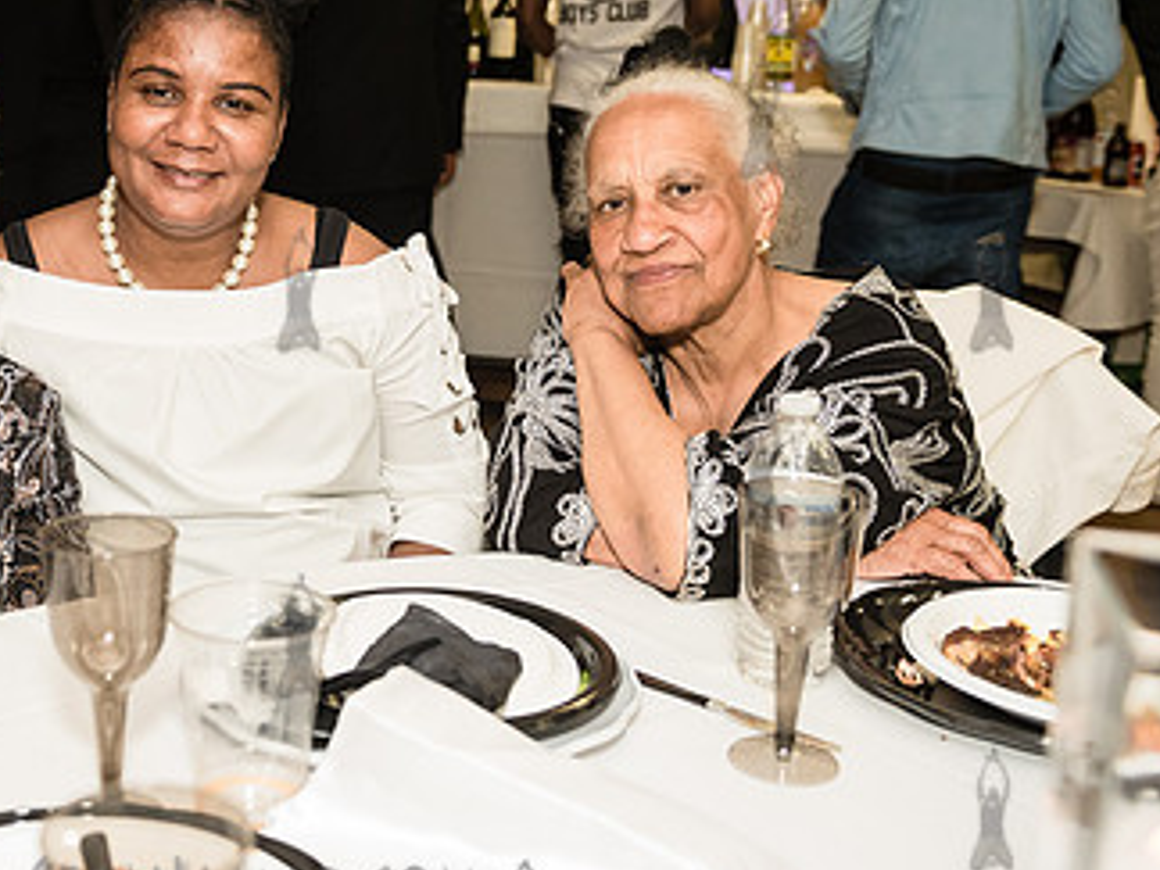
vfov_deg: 28.9
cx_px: 297
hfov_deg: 37.3
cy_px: 288
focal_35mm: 50
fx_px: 1676
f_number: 3.5
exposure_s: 1/320
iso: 2000
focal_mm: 29
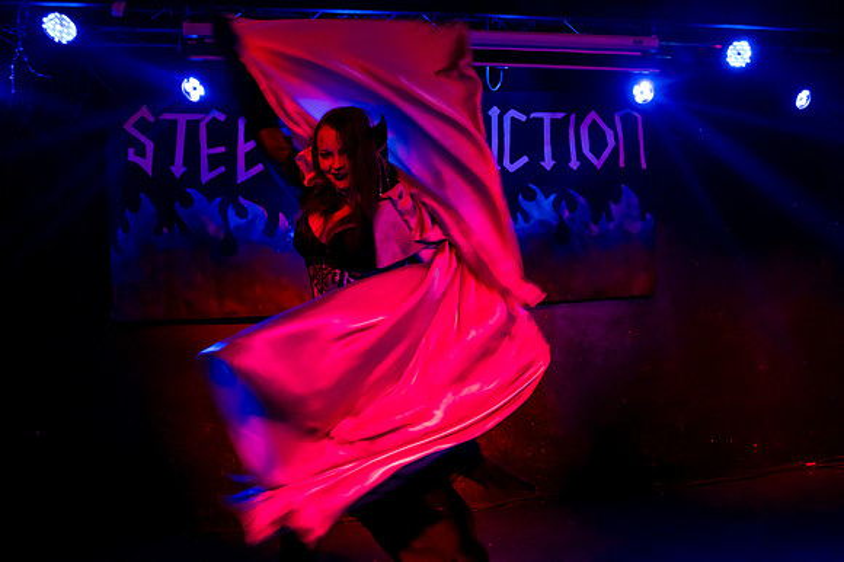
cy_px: 207
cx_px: 533
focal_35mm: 30
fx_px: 710
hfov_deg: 60.6
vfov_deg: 42.8
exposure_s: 1/60
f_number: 4
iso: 5000
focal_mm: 24
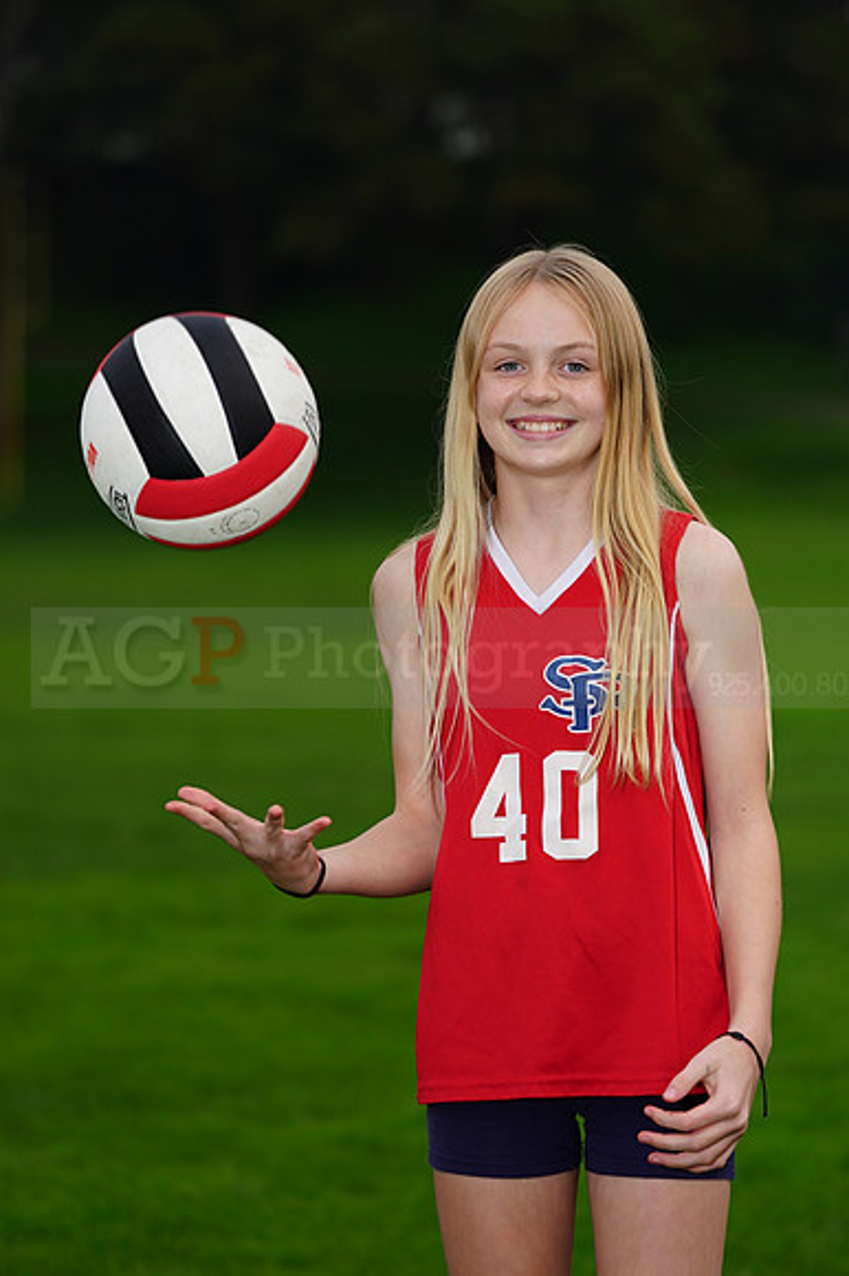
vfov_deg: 10.9
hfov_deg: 7.3
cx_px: 424
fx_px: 6693
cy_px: 638
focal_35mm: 189
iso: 200
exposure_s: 1/200
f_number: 5.6
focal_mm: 189
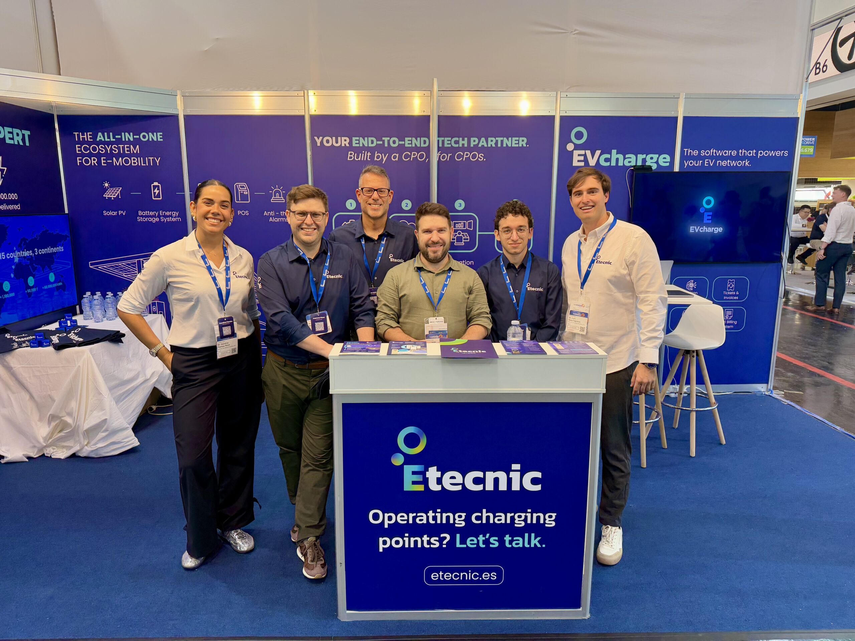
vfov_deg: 56.8
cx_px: 428
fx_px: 593
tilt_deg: -10.2
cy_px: 320
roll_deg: +0.1
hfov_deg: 71.6
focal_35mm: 24
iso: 160
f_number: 1.78
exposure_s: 1/100
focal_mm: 6.76
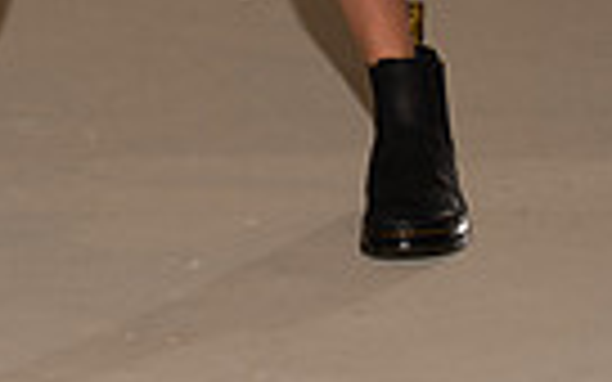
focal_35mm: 289
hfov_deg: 7.2
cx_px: 79
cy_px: -575
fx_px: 4820
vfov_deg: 4.4
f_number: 9
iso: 800
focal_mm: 86
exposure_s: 1/250
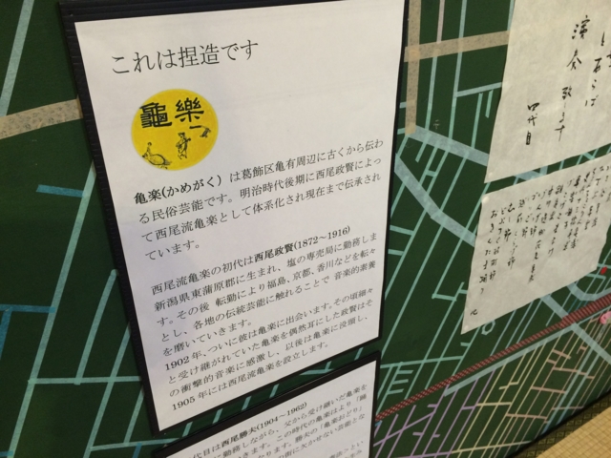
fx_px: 512
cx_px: 306
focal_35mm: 29
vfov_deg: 48.2
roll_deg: +2.2
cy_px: 229
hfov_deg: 61.7
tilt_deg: -29.9
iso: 80
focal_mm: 4.15
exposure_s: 1/33
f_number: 2.2
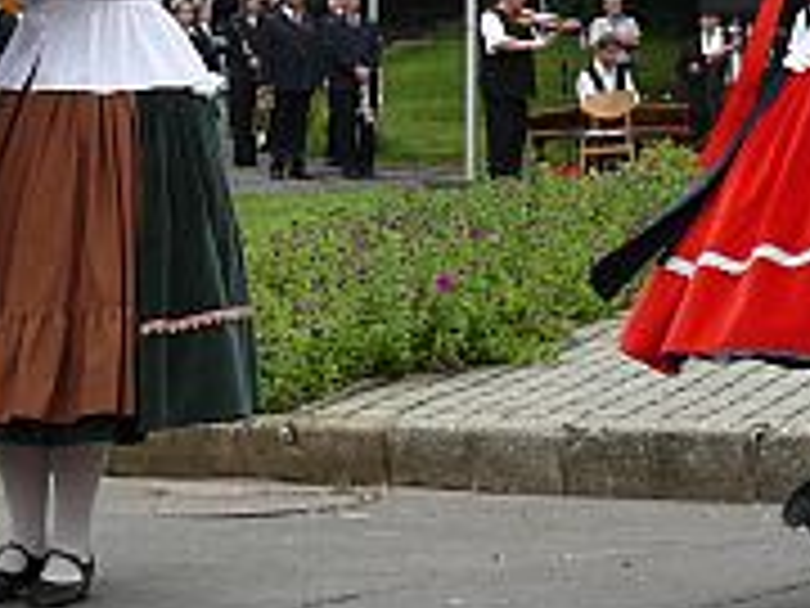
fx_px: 3112
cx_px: 1066
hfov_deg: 14.2
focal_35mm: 133
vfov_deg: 10.8
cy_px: -270
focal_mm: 8.1
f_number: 4.5
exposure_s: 1/200
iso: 100
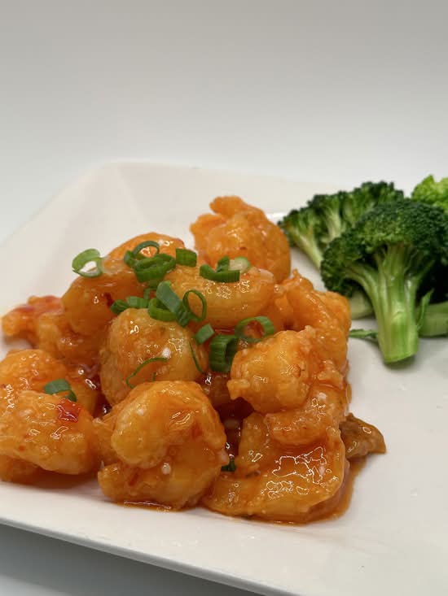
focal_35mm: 48
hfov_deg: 30.3
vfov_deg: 39.7
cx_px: 224
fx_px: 828
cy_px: 298
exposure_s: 1/300
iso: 64
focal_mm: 6.86
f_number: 1.78
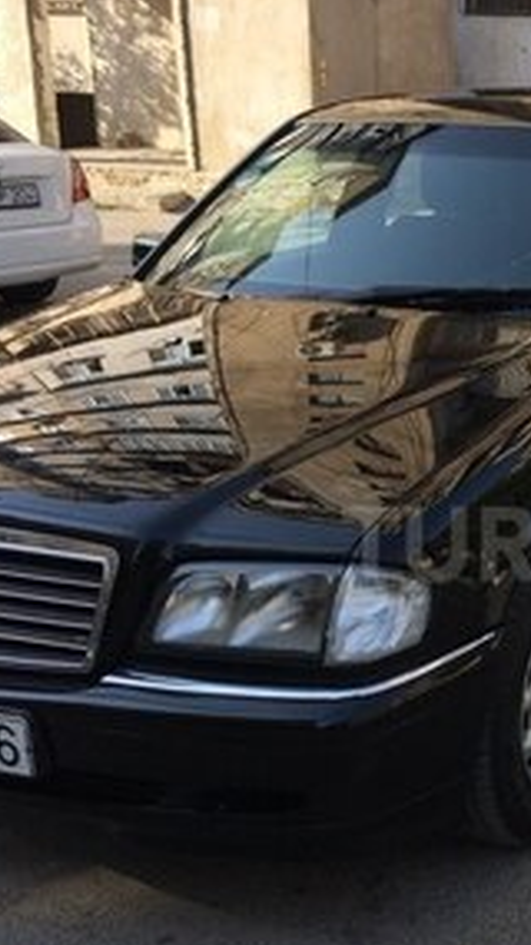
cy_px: 544
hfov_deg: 20.7
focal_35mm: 55
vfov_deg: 37.8
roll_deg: -0.2
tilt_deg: -18.3
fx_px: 1379
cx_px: 597
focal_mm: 4.15
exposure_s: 1/622
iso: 32
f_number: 2.2
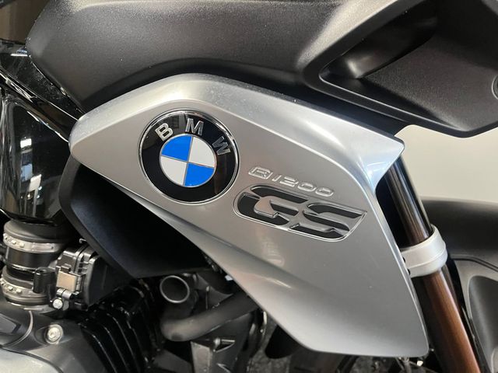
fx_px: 374
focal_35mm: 26
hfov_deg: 67.3
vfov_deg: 53.1
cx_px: 249
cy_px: 186
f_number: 1.6
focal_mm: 5.1
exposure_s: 1/53
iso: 400
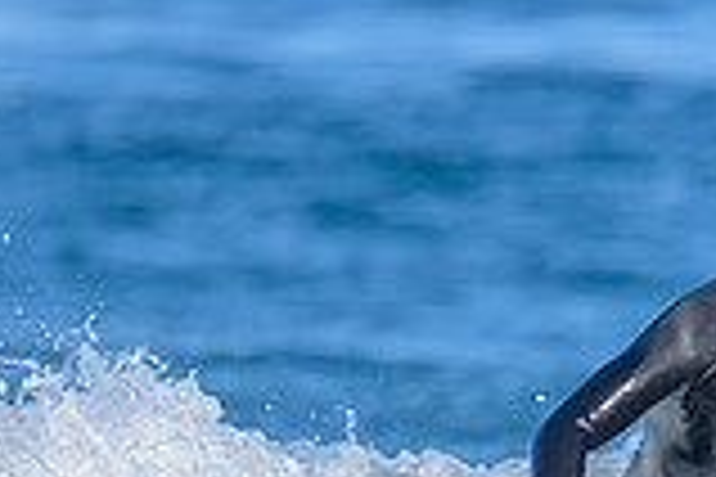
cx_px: 1019
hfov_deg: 0.6
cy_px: 671
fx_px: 73285
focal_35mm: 3685
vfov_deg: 0.4
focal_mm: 800
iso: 360
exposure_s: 1/2000
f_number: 6.3
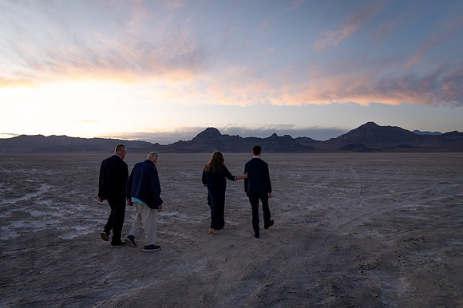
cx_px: 219
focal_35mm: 26
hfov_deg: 69.1
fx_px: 336
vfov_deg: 49.3
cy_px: 163
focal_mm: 24
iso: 200
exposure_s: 1/80
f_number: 4
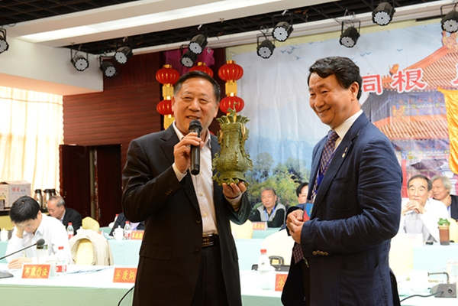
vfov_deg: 26.0
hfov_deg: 38.2
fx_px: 662
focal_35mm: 52
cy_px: 153
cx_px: 229
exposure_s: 1/50
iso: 2200
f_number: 8
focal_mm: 52
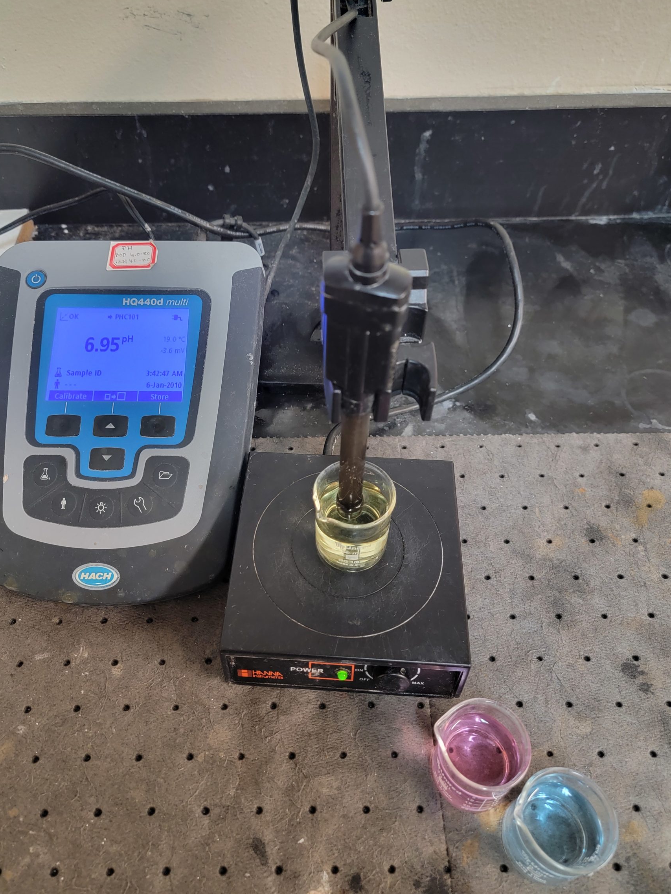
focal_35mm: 27
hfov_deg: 51.3
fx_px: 698
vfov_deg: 65.3
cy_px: 429
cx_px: 313
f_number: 1.8
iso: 320
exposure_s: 1/40
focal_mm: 6.7
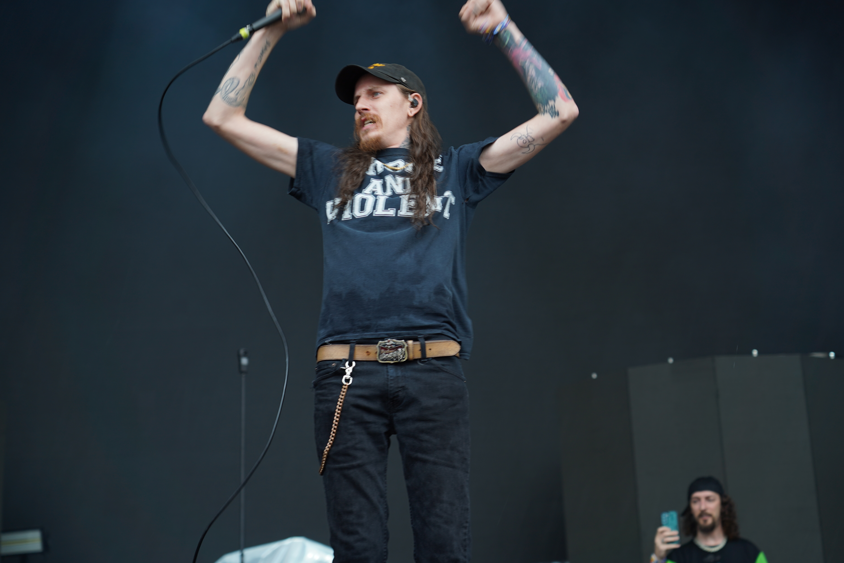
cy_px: 282
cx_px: 422
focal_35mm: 77
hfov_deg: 26.3
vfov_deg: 17.7
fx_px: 1805
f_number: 4.5
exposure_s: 1/100
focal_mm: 77
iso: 100
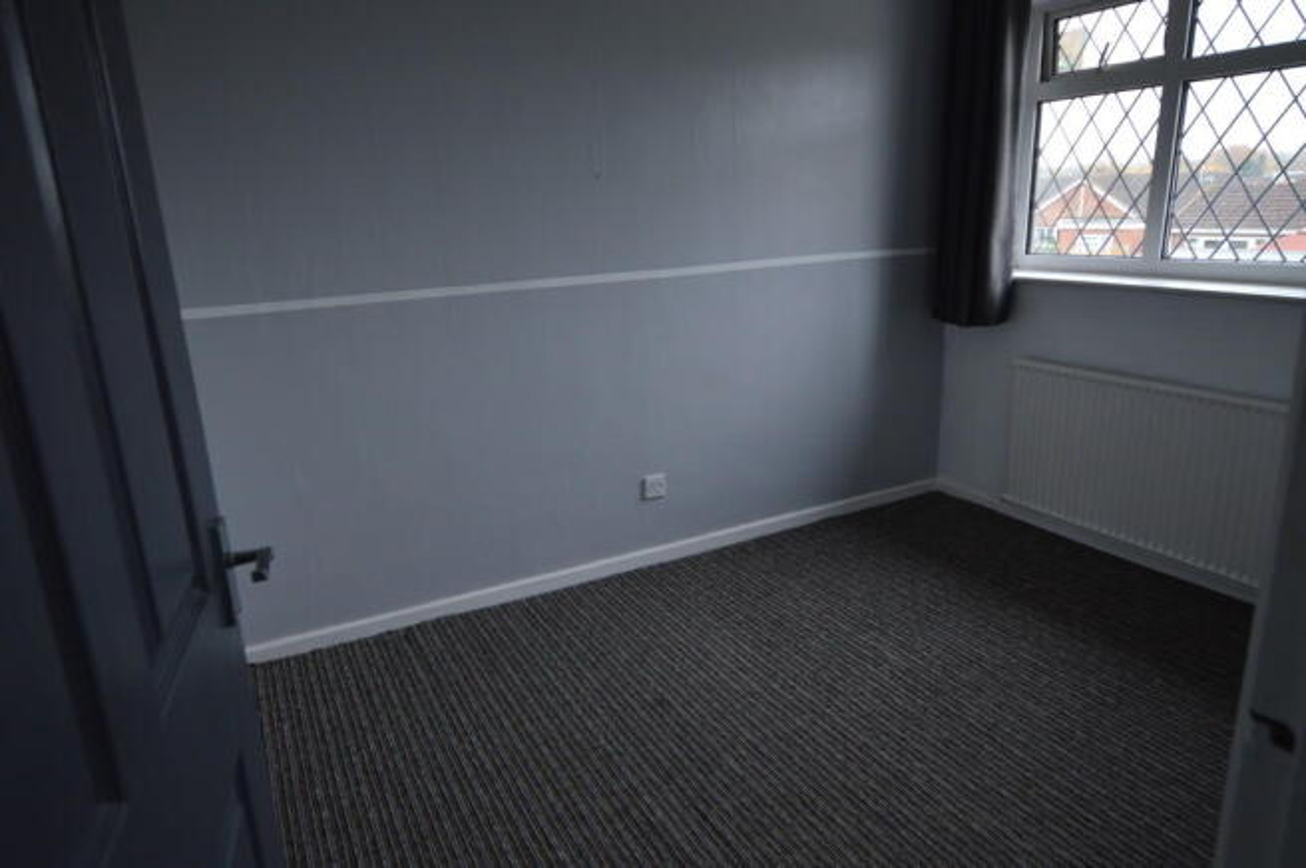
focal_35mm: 22
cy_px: 434
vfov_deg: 56.0
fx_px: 815
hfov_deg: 77.4
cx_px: 653
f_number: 5
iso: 400
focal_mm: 15
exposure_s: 1/100
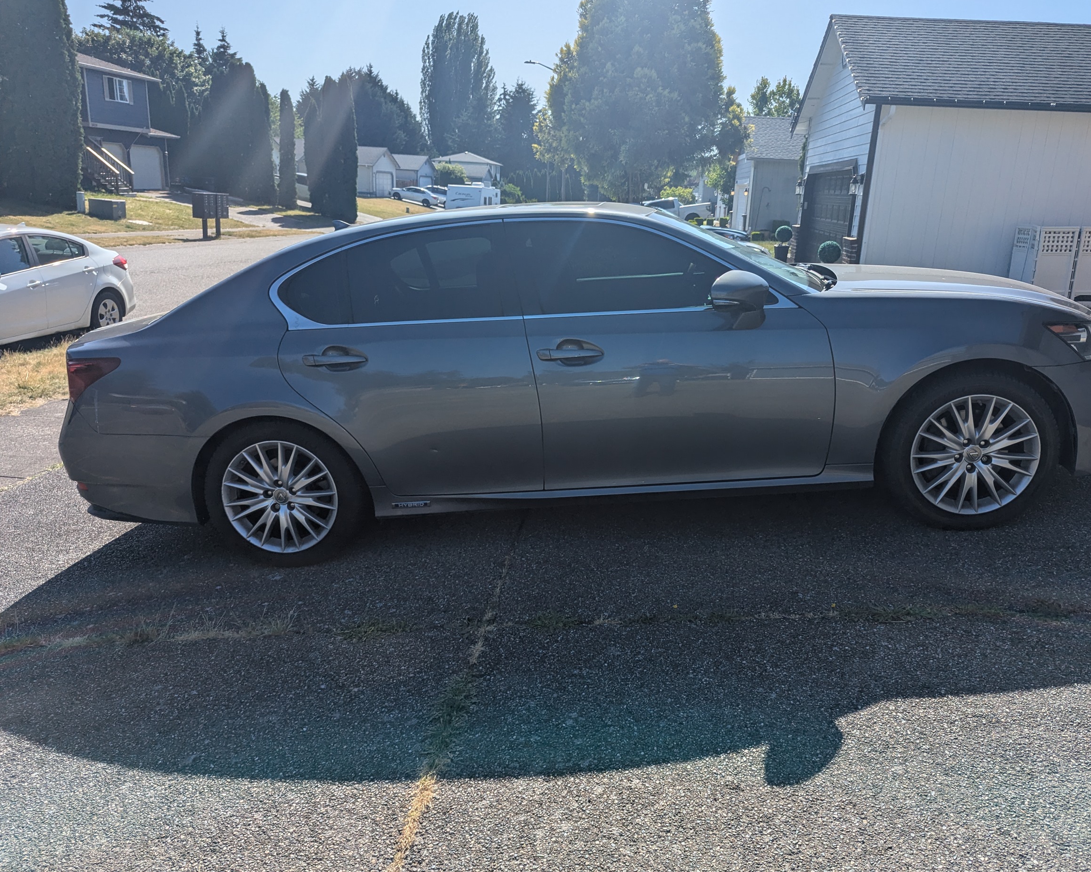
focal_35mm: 26
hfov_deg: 65.9
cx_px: 604
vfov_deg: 54.9
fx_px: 839
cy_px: 422
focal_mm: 6.81
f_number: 1.85
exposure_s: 1/3145
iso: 46
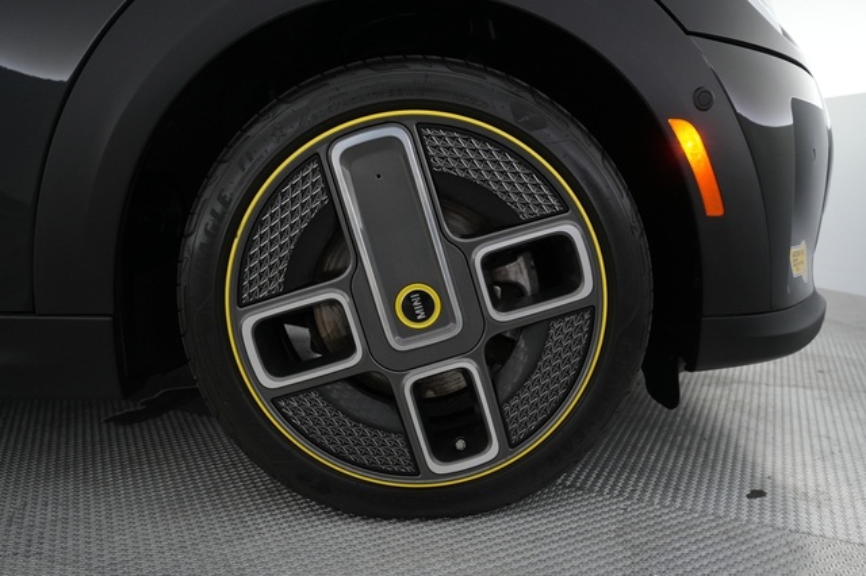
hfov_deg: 65.5
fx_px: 673
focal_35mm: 28
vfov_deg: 46.4
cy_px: 288
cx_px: 433
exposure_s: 1/100
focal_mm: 28
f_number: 4.5
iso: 3200
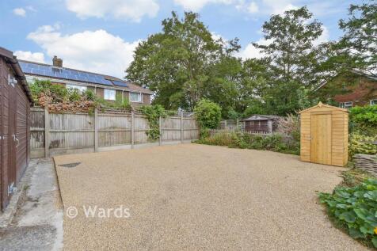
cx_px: 188
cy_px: 126
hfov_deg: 100.4
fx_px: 157
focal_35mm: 15
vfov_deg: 77.3
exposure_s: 1/160
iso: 160
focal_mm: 10
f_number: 6.3
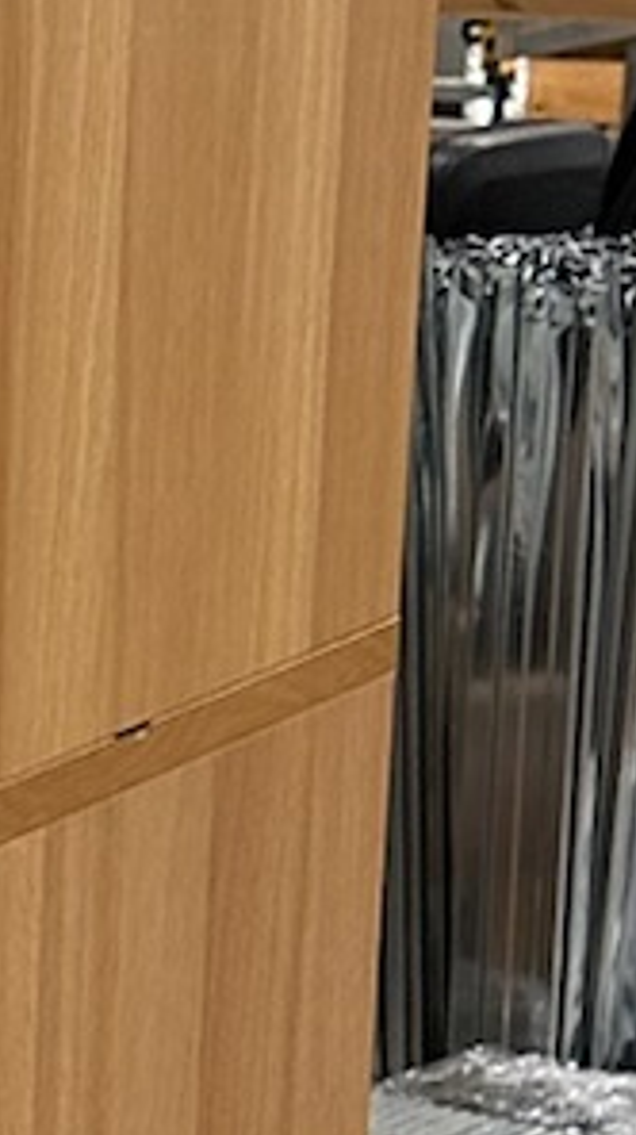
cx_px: -1046
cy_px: 1001
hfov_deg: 6.3
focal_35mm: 181
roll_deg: +0.0
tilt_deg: -14.4
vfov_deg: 11.8
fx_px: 5439
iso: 160
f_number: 1.78
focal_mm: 6.86
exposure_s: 1/100
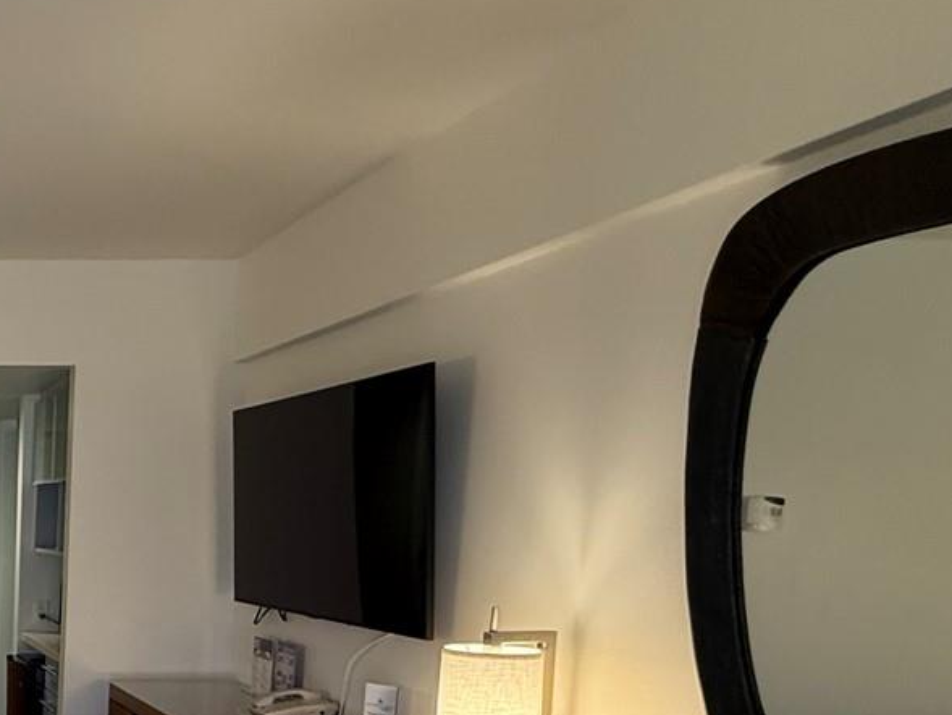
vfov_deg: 35.2
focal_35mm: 38
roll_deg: -0.2
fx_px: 1045
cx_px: -226
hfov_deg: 36.2
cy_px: 662
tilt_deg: -7.5
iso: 250
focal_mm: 2.22
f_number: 2.2
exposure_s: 1/60
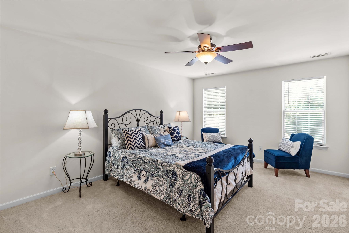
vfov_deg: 73.7
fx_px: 155
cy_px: 116
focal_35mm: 16
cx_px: 174
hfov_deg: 96.7
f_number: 8
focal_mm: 16
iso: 100
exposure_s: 1/4
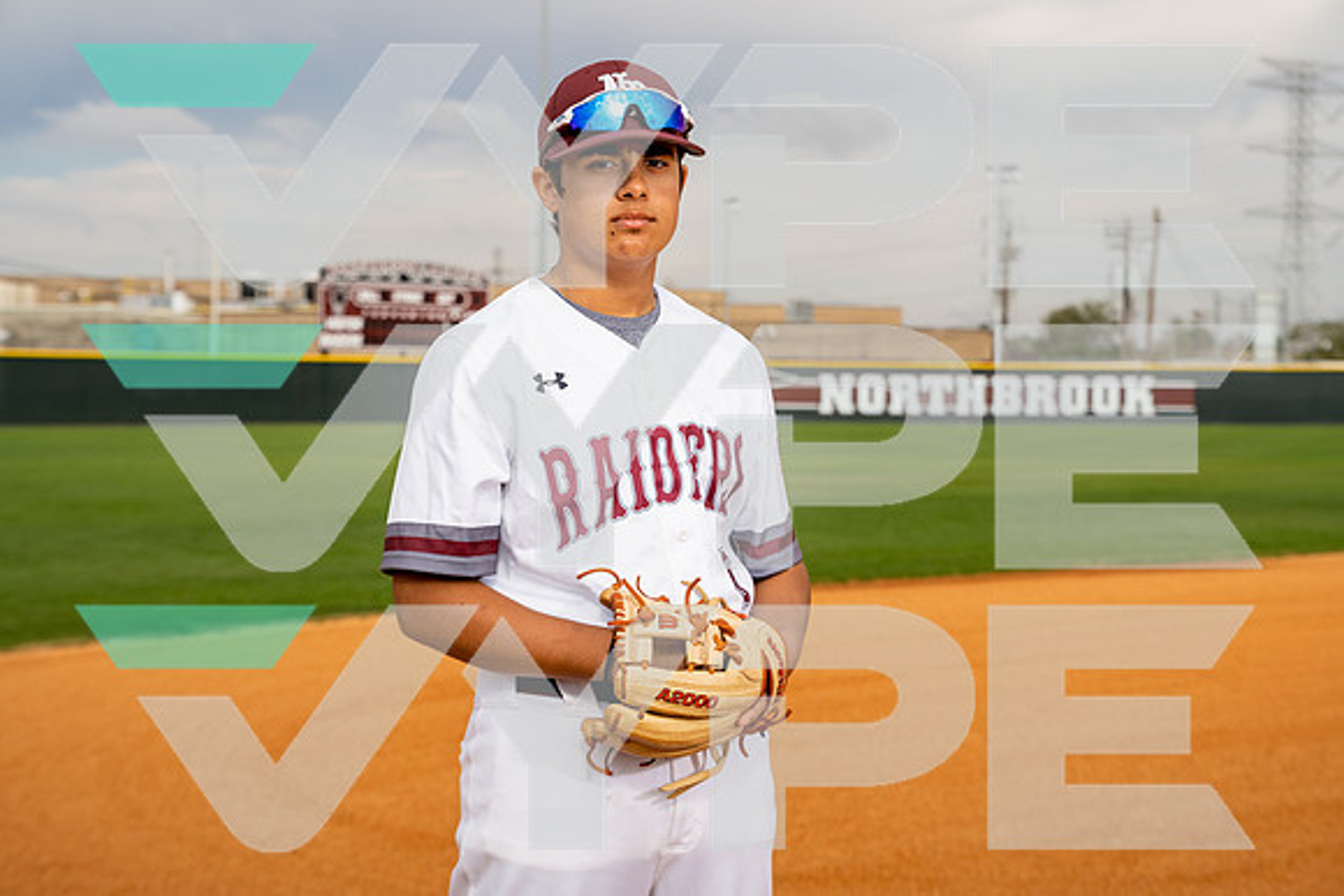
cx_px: 672
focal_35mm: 55
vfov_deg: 24.6
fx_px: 2054
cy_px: 448
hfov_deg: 36.2
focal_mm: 55
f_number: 4.5
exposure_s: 1/640
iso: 100
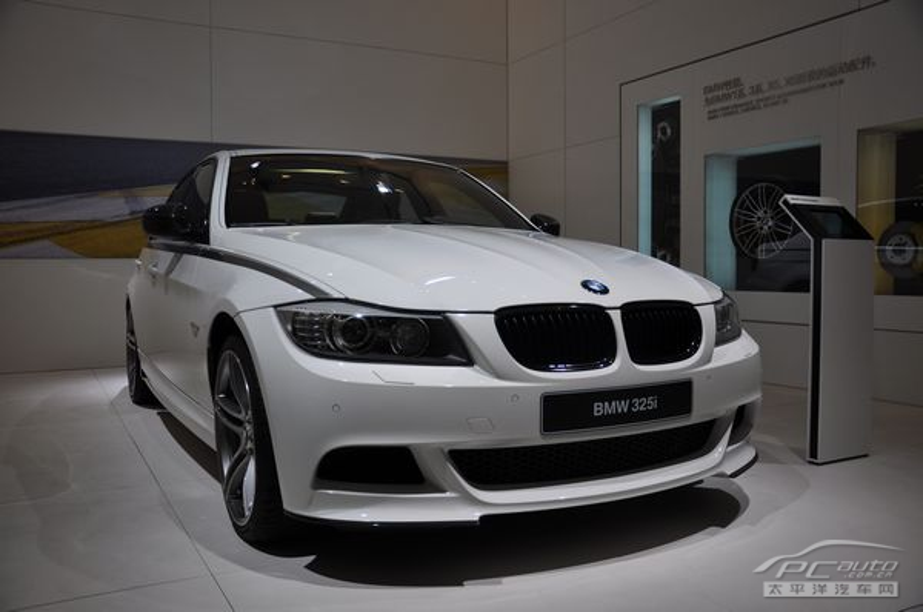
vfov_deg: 41.6
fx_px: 806
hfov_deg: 59.6
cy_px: 306
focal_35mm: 32
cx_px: 462
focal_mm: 21
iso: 320
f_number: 3.8
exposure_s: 1/1000
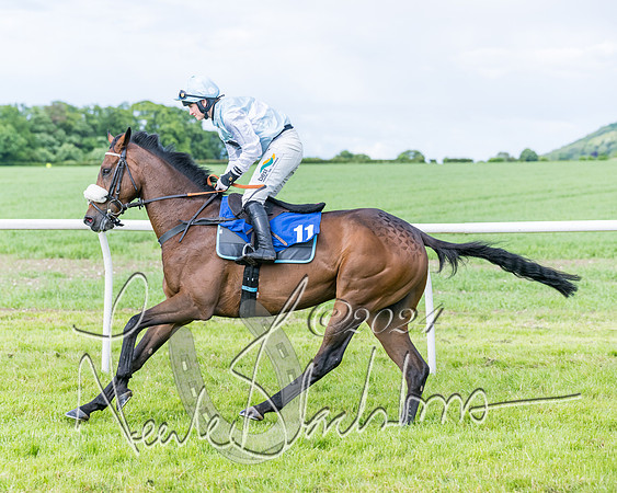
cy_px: 246
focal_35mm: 105
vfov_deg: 14.7
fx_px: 1913
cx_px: 275
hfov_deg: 18.3
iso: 400
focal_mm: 93
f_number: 4
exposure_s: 1/2500
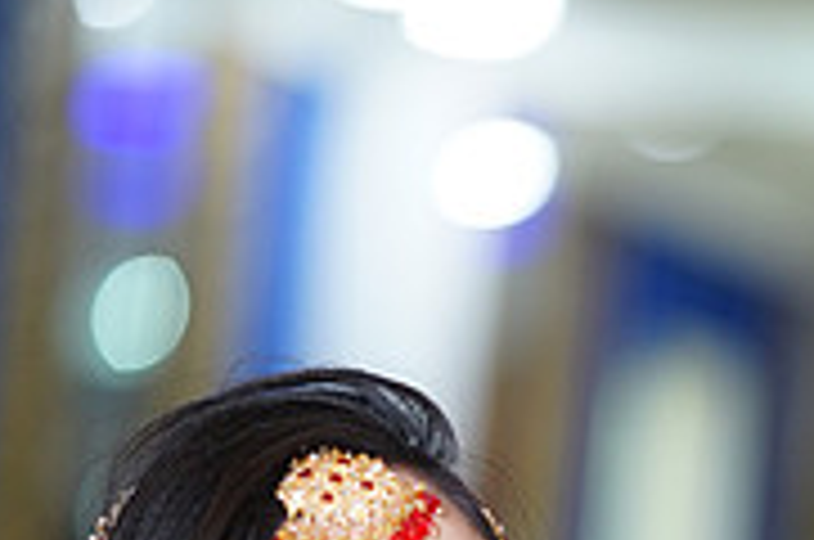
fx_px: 6162
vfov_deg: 5.0
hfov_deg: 7.5
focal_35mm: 273
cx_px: 953
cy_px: 749
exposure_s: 1/160
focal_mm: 85
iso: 320
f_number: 1.4
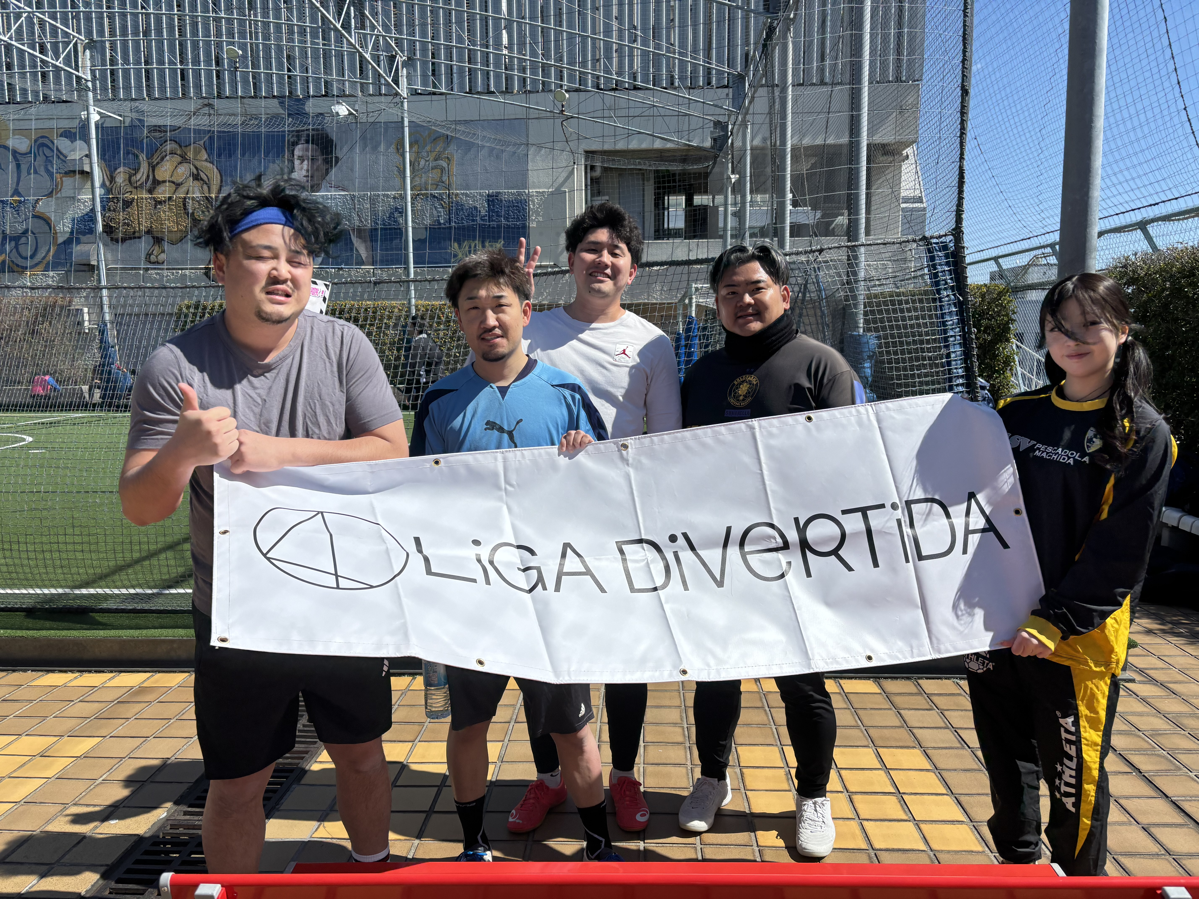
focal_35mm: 26
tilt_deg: -6.4
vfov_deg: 53.1
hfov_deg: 67.3
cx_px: 600
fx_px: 901
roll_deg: +0.2
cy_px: 450
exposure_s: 1/5348
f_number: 1.6
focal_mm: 5.96
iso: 50
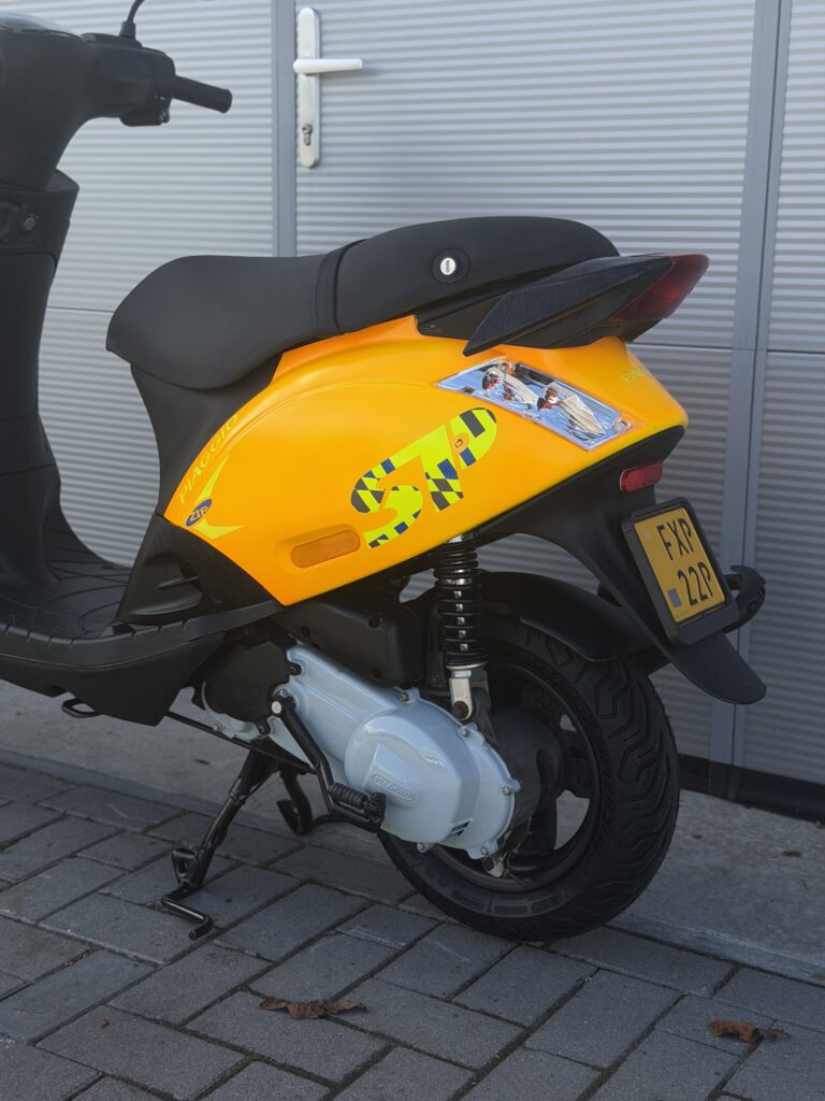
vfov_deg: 39.7
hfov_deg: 30.3
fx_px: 1525
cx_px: 412
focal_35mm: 48
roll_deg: -0.9
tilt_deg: -12.2
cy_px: 550
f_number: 1.78
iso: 64
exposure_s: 1/2865
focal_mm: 6.76
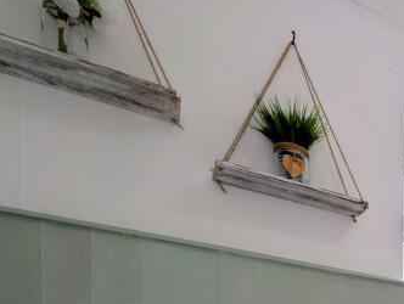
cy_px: 407
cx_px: 505
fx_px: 432
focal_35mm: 37
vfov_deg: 29.9
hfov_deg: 36.3
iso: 49
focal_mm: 2.23
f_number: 1.95
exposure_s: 1/47
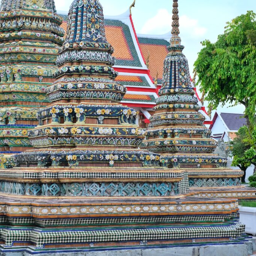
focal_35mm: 68
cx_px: 77
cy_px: 129
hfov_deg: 25.2
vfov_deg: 25.4
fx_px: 569
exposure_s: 1/750
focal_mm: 35
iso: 320
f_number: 4
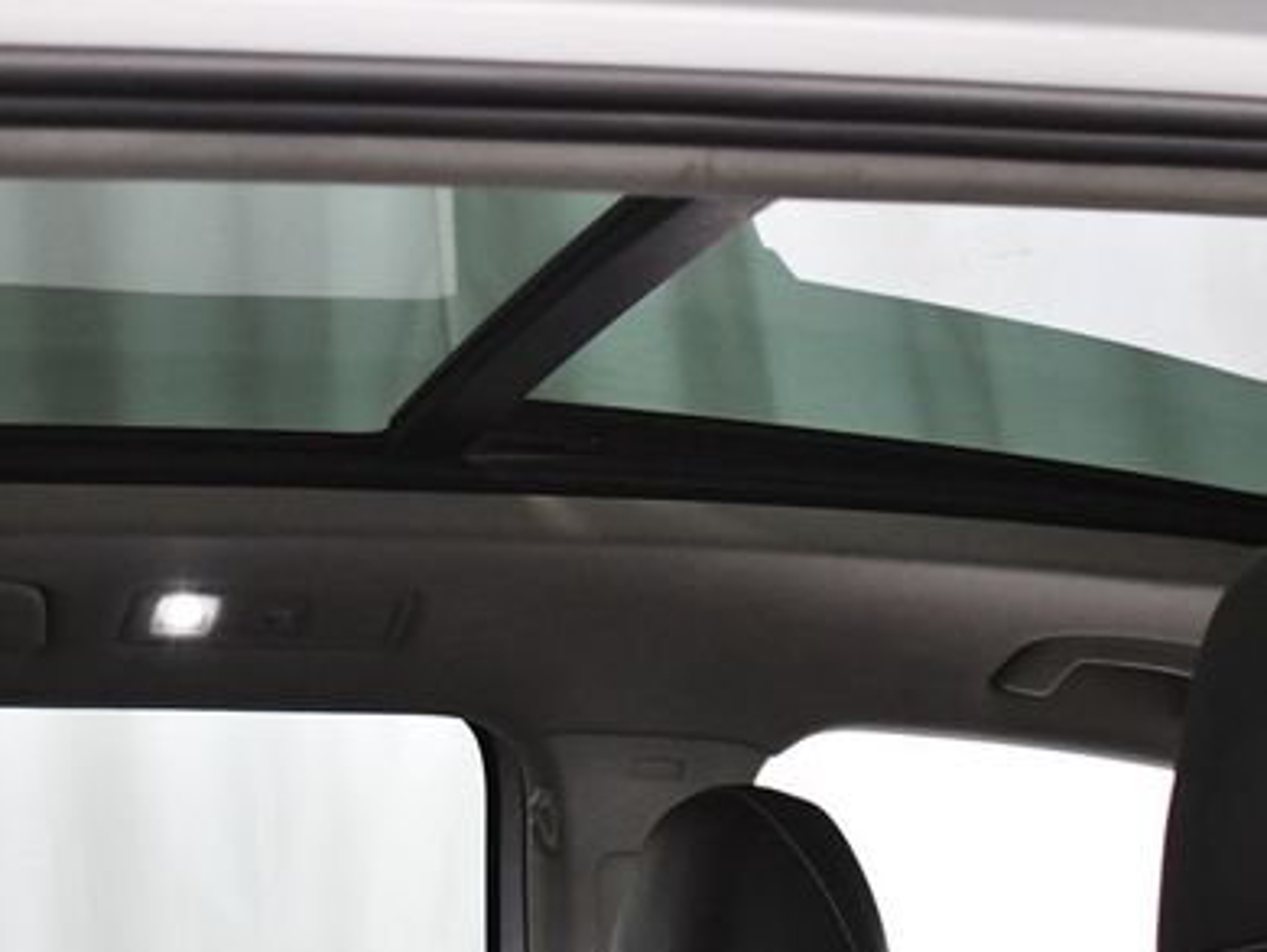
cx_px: 409
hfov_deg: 19.4
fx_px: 3699
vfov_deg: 14.7
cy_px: 422
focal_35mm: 101
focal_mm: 32
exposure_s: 1/100
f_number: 4.5
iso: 3200
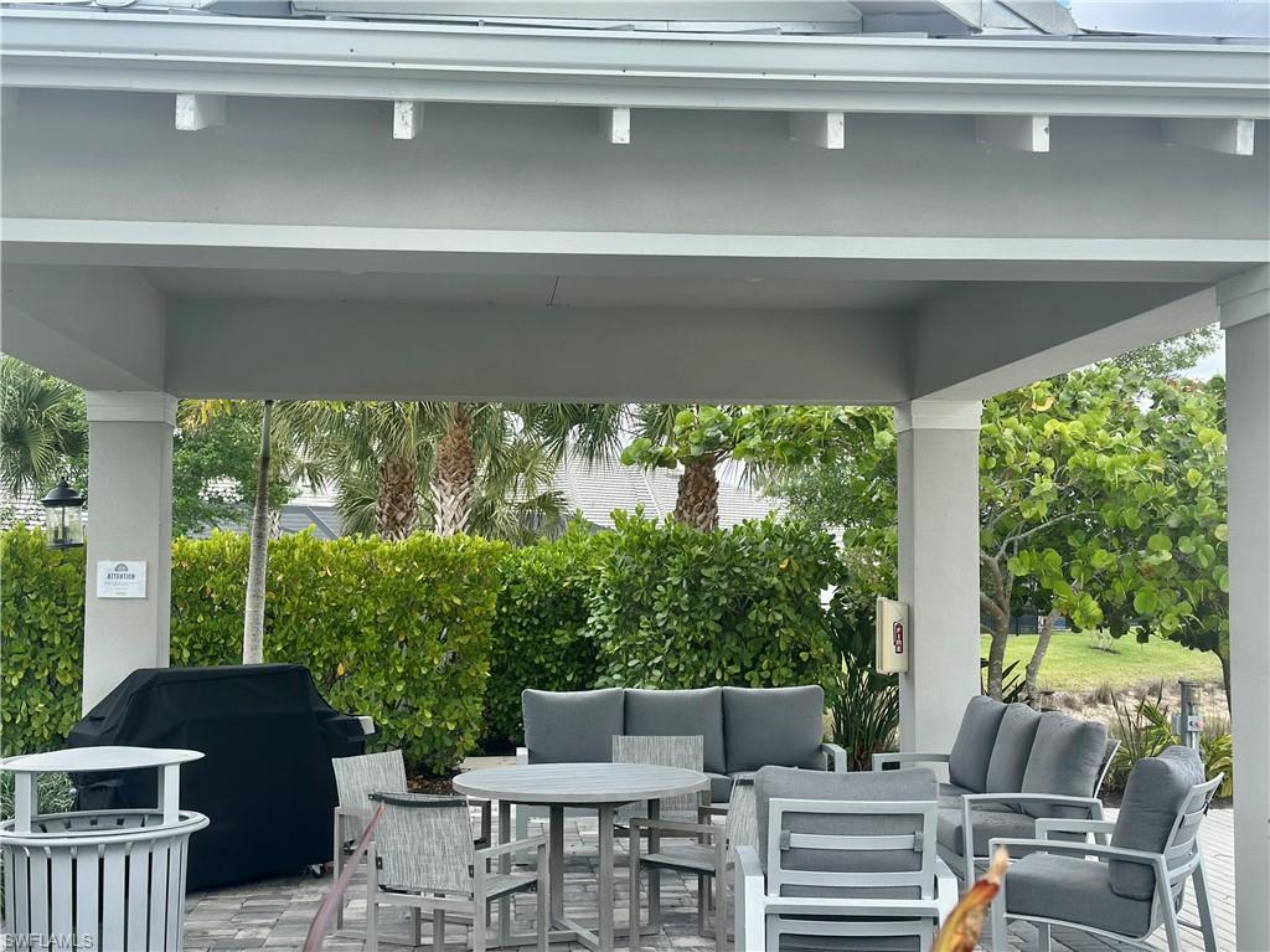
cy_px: 476
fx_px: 1760
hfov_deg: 39.7
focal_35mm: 48
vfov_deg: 30.2
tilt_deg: +3.9
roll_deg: -0.5
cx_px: 635
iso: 80
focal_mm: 6.86
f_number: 1.78
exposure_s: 1/1171
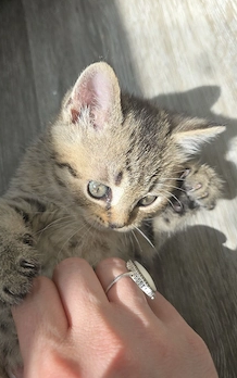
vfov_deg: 66.4
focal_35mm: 28
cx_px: 96
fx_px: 289
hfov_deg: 44.4
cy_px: 178
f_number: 1.7
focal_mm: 6.3
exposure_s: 1/323
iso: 12
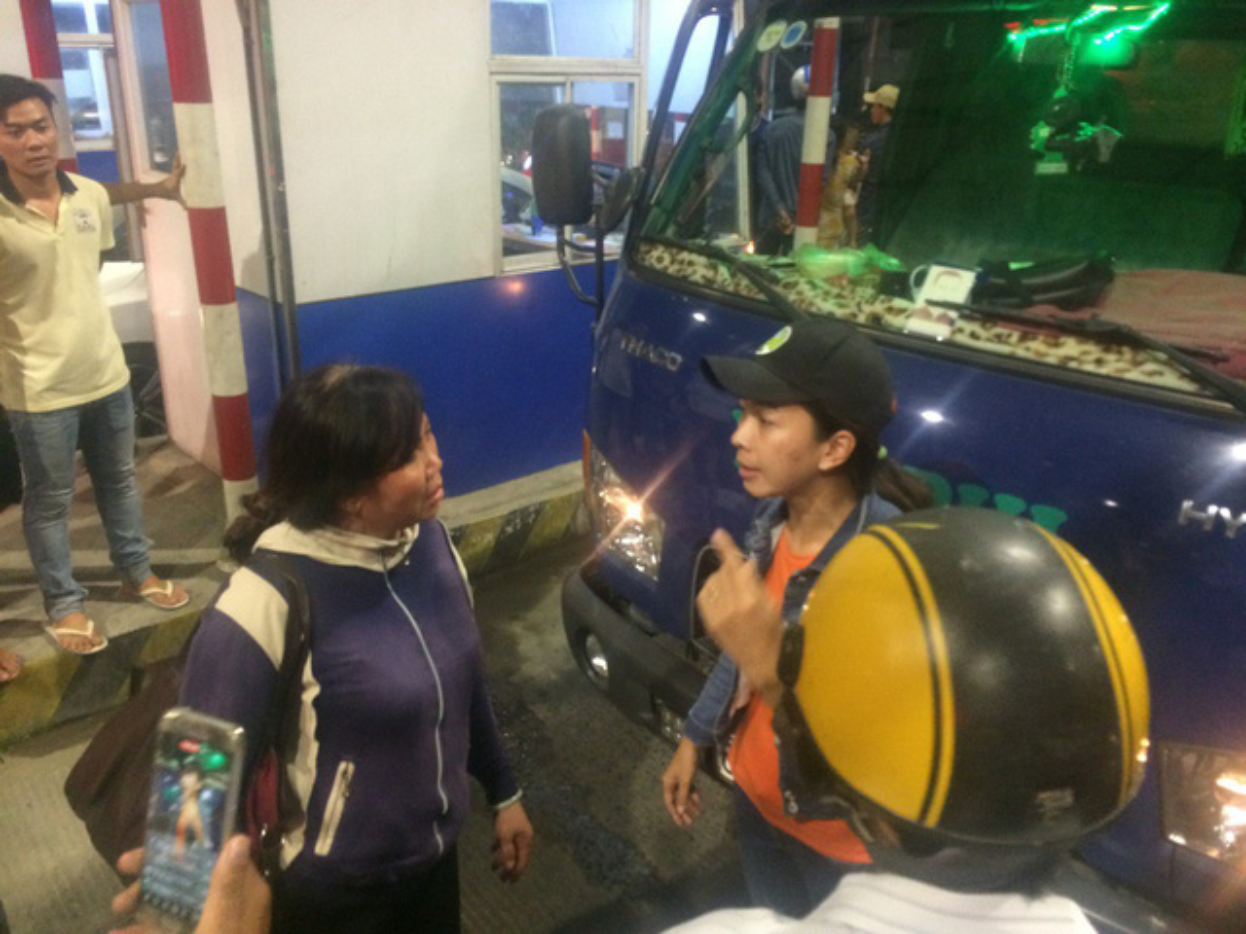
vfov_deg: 48.2
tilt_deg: -20.8
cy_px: 467
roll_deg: -0.3
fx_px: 1044
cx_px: 623
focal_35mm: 29
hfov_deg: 61.7
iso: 320
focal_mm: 4.15
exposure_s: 1/25
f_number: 2.2
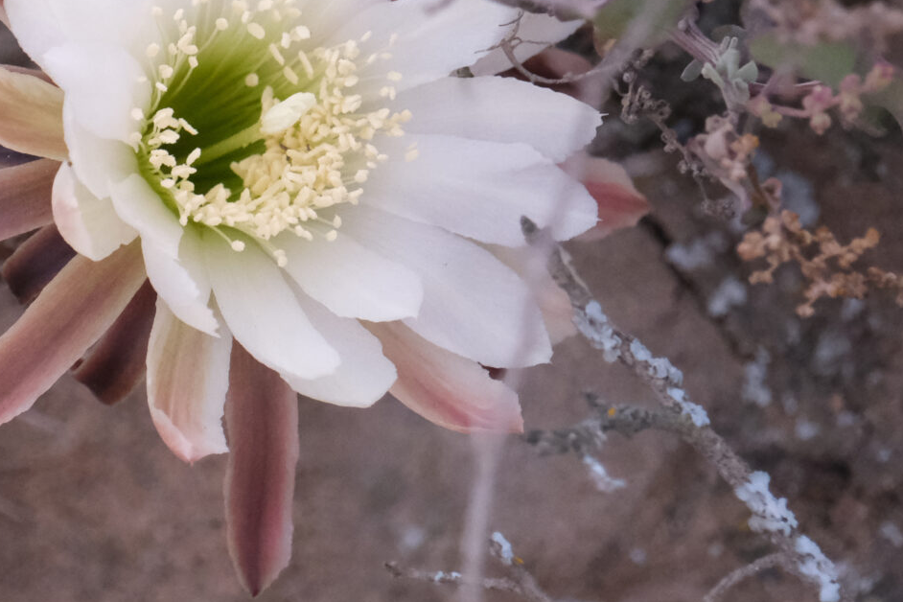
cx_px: 164
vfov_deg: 1.4
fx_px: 24003
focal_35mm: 957
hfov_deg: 2.2
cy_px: -32
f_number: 5.6
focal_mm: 234.8
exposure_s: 1/1250
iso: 5000
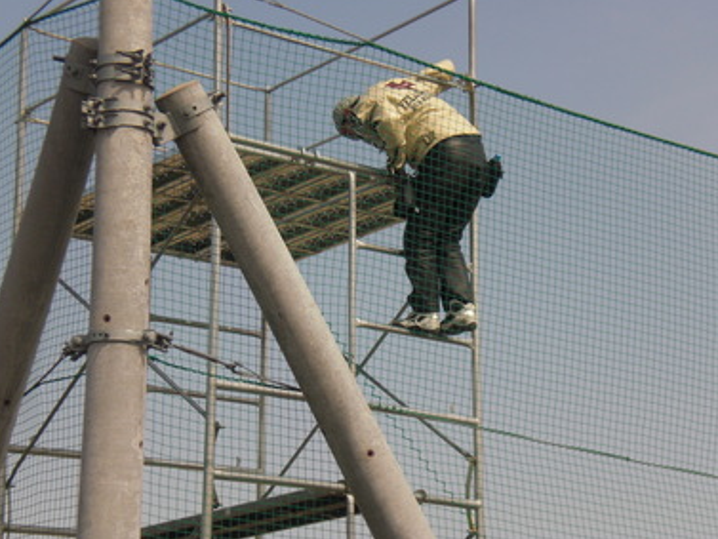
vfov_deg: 15.3
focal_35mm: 97
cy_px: 241
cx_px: 360
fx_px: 2013
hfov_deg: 20.2
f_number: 5
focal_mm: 14.49
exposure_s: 1/500
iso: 64
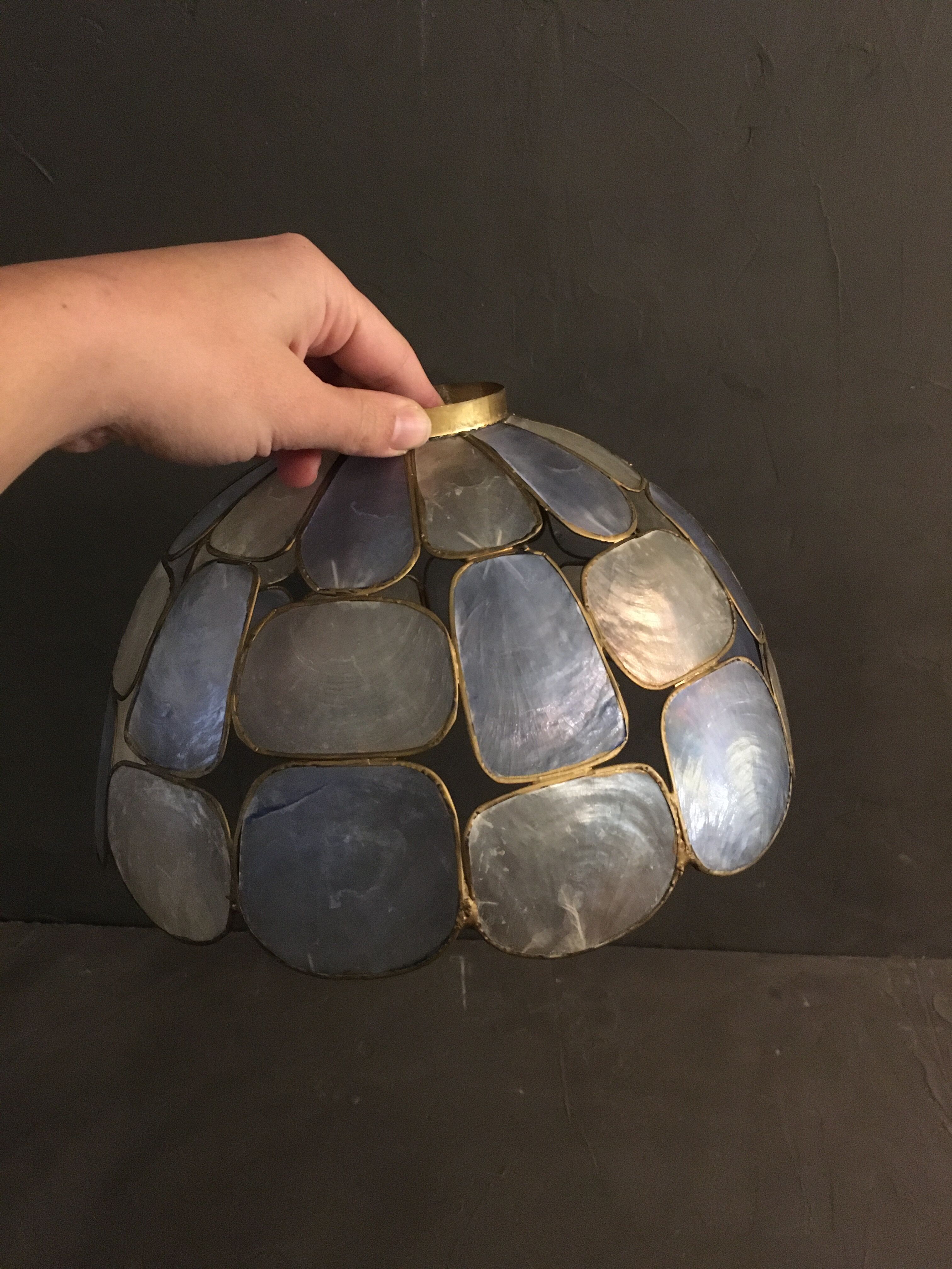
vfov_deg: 61.7
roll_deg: +1.2
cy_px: 634
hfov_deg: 48.2
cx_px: 476
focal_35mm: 29
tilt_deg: -32.1
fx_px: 1063
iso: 320
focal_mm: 4.15
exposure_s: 1/17
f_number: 2.2
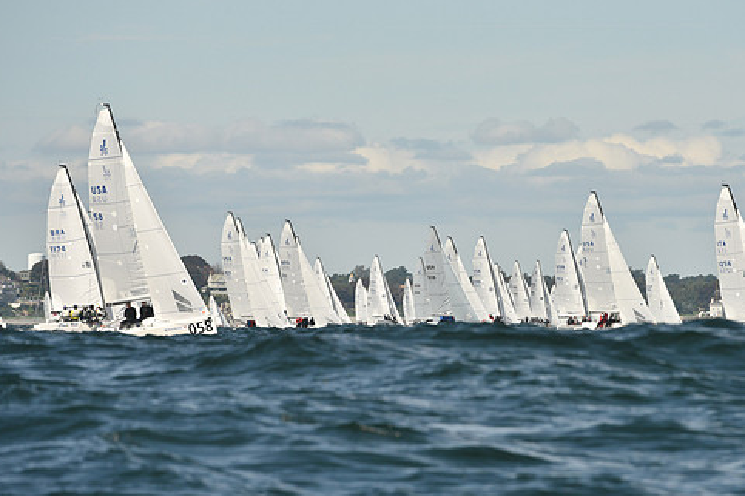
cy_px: 267
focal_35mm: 480
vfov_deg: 2.9
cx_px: 424
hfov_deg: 4.3
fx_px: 9933
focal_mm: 400
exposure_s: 1/1600
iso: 400
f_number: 8
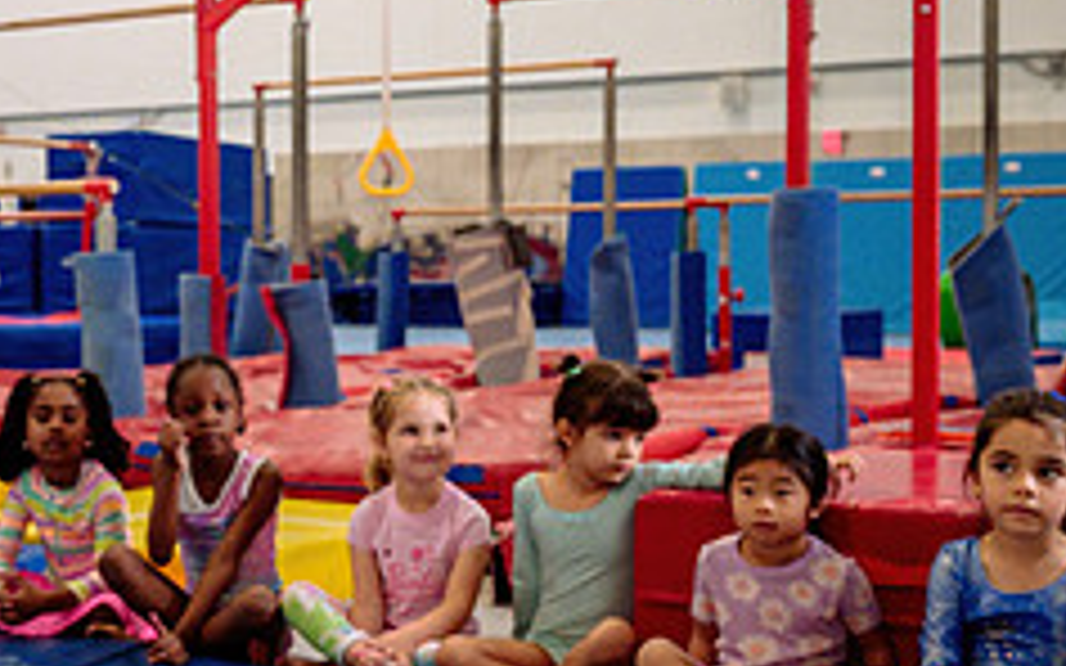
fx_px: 2004
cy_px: 358
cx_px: 147
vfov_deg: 18.9
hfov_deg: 28.8
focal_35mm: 69
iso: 1600
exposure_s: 1/250
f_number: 3.5
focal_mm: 24
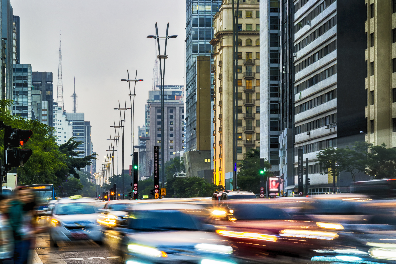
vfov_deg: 8.9
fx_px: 1694
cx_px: 198
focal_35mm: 154
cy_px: 132
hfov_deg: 13.3
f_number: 22
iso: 100
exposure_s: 1.6
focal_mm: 100
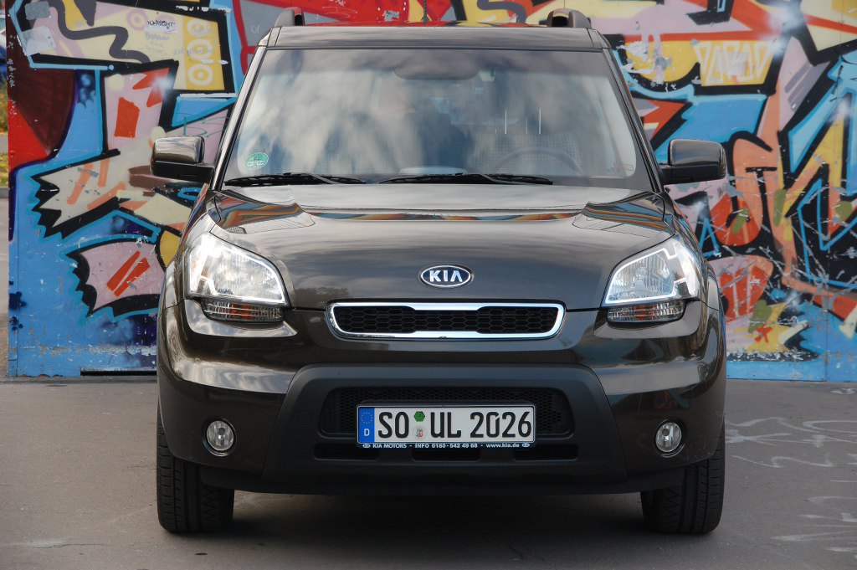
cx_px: 428
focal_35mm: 135
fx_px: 3211
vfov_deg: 10.1
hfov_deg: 15.2
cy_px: 285
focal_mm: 90
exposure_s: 1/250
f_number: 5.6
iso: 400
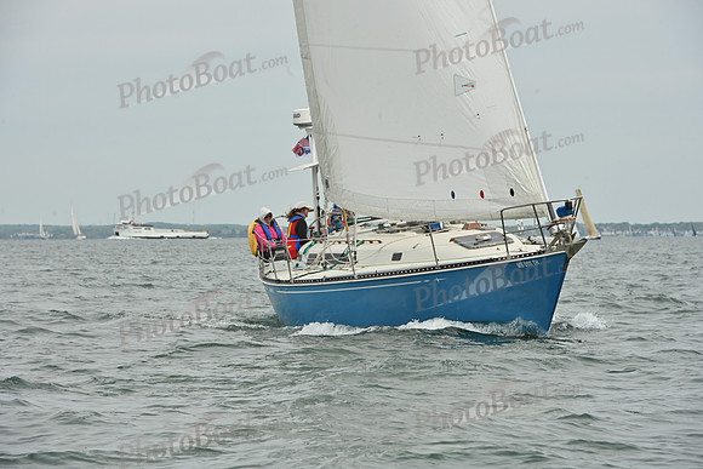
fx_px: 3906
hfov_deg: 10.3
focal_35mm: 200
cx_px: 352
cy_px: 234
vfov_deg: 6.9
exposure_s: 1/800
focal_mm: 200
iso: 320
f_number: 13
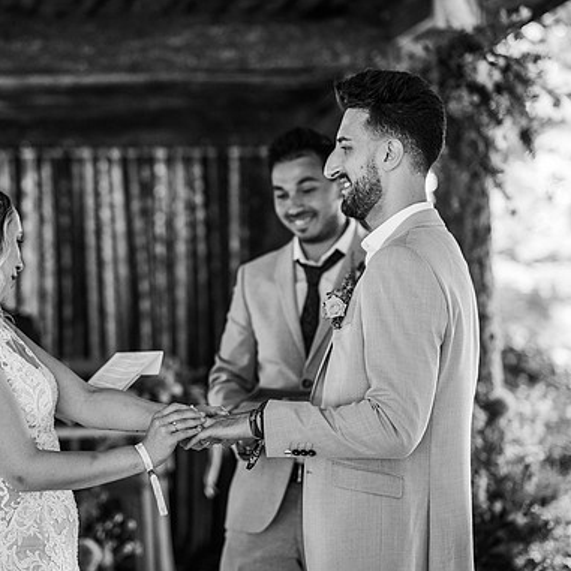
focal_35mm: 110
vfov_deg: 15.8
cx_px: 205
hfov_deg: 15.8
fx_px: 2053
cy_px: 286
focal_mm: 85
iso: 1400
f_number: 2.2
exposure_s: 1/200
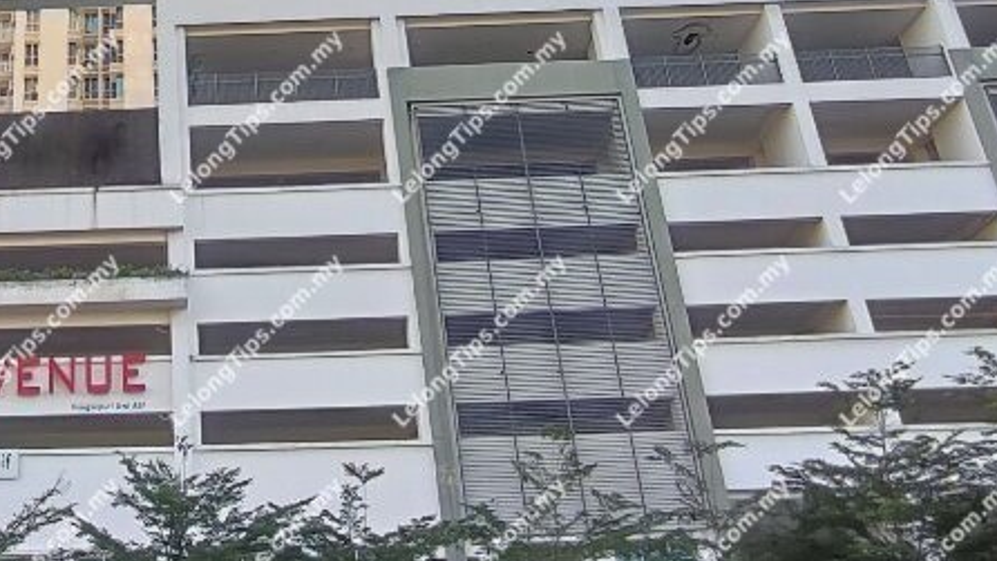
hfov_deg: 37.2
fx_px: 1216
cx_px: -106
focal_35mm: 46
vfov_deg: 23.5
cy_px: -126
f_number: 2.2
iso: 50
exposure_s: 1/162
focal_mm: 1.65
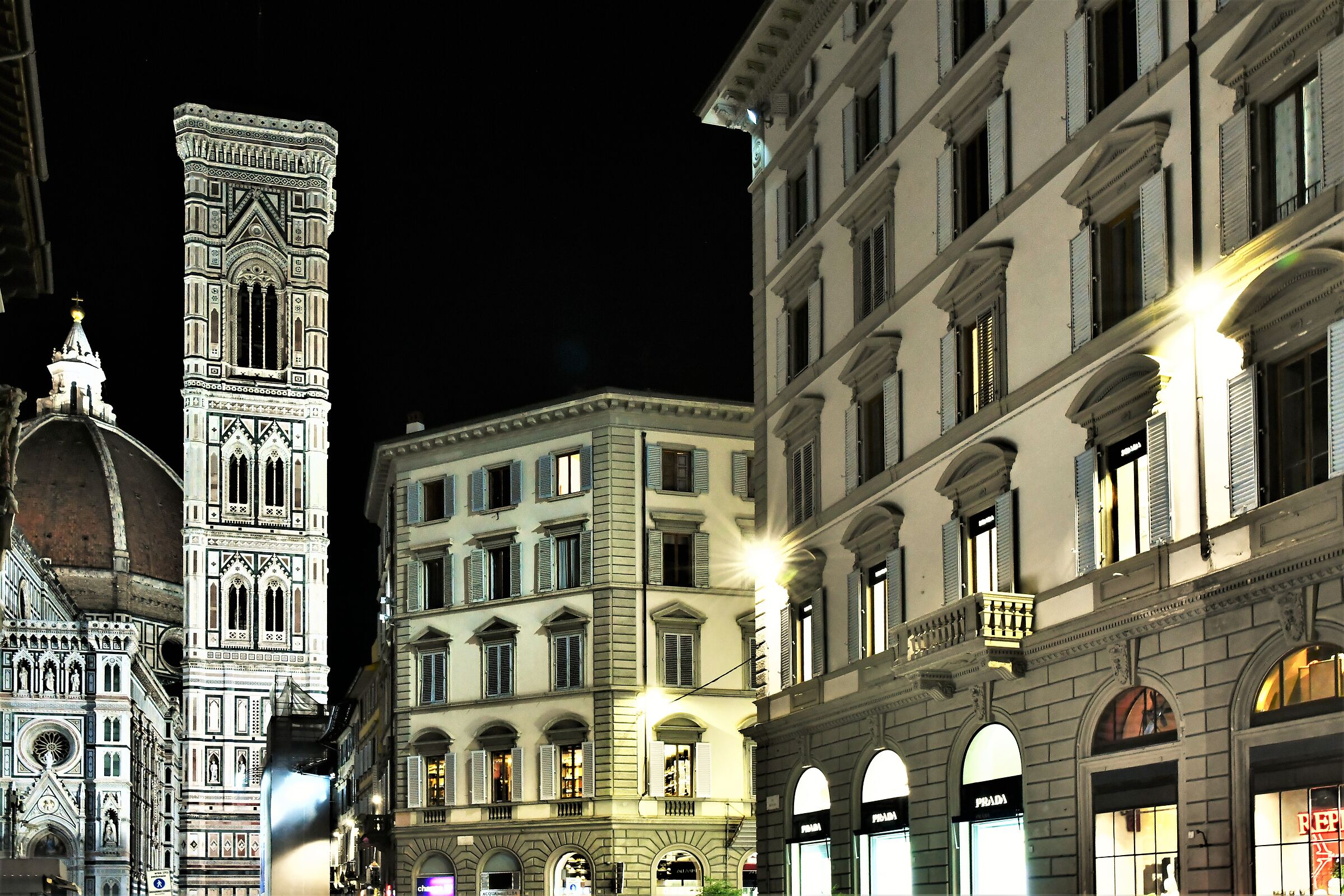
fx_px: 1232
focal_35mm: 33
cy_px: 448
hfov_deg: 57.2
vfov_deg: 40.0
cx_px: 672
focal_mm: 22
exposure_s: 1/10
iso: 1600
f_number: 7.1
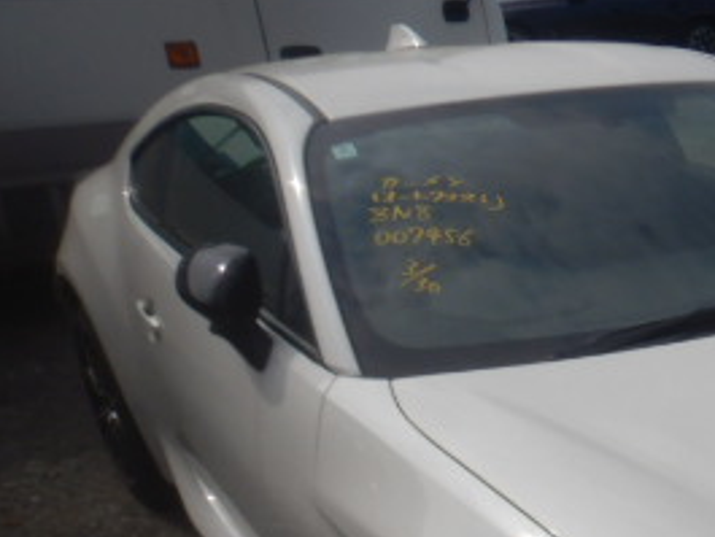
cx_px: 812
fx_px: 1199
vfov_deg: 23.9
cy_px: 569
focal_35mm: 58
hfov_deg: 29.5
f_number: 2.8
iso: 125
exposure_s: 1/1000
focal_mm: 4.3
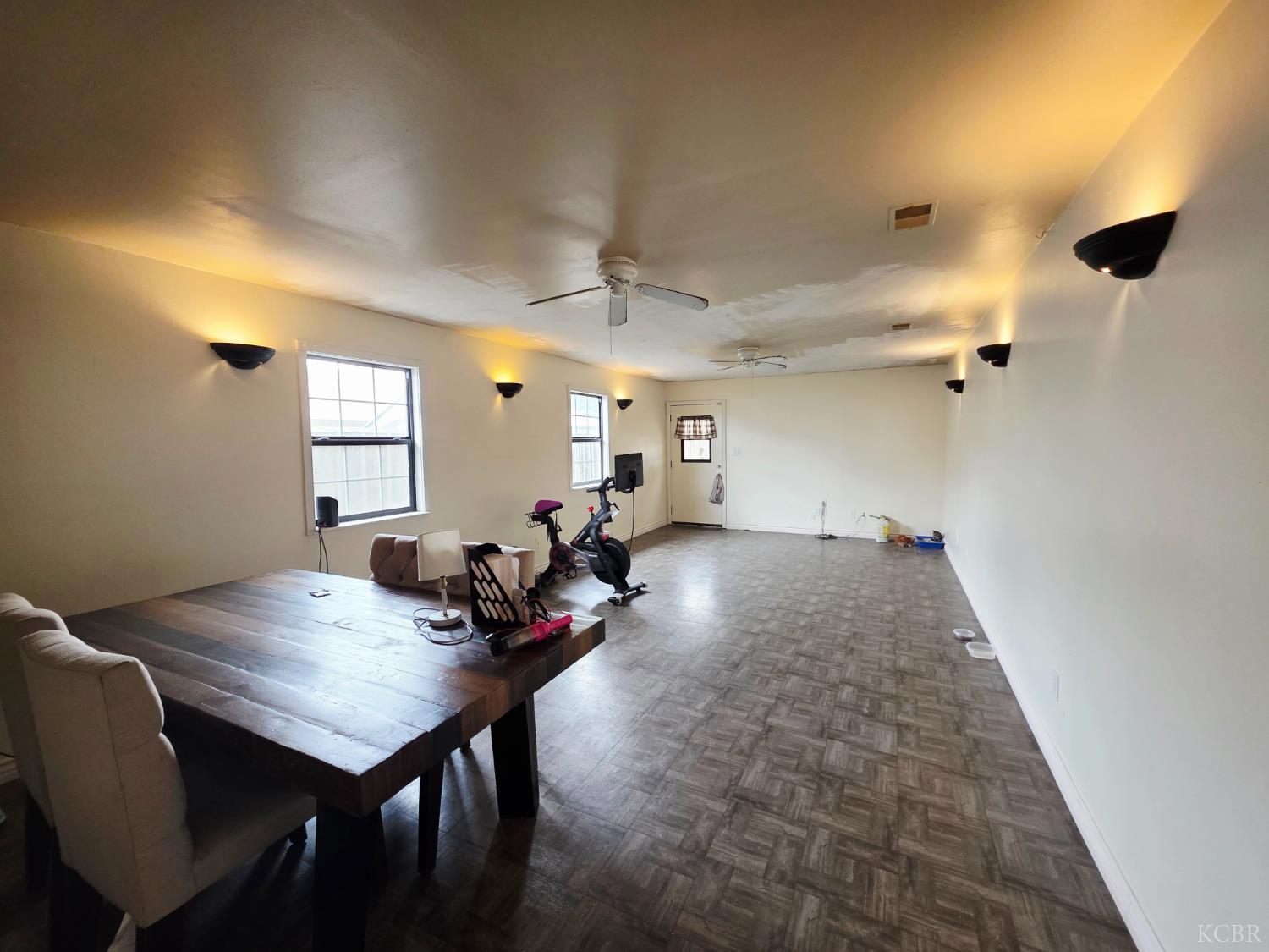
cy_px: 476
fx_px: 477
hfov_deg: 106.2
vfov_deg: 89.9
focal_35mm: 13
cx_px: 634
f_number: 1.9
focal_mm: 2.2
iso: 160
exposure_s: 1/60.2
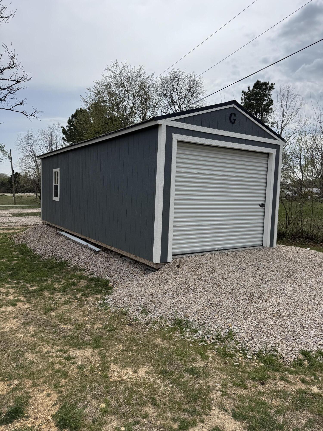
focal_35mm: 24
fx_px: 299
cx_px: 162
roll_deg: -1.8
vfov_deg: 71.6
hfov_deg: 56.8
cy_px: 216
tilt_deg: -5.9
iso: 80
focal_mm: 6.76
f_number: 1.78
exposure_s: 1/5814
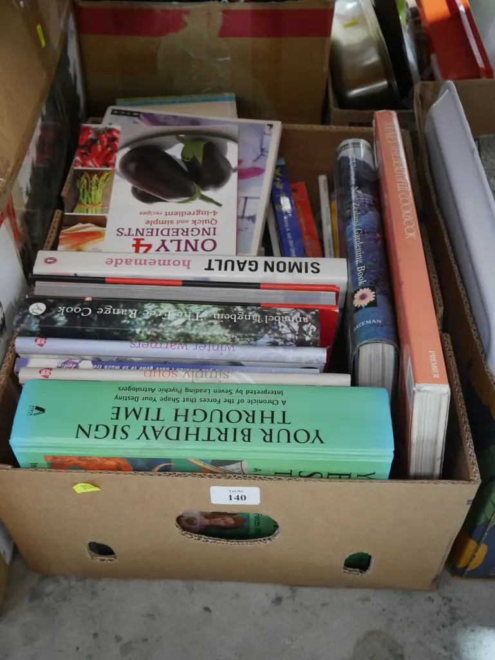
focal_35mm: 38
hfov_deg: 37.8
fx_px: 724
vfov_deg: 49.0
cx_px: 248
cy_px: 330
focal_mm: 19
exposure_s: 1/40
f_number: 4.1
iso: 3200
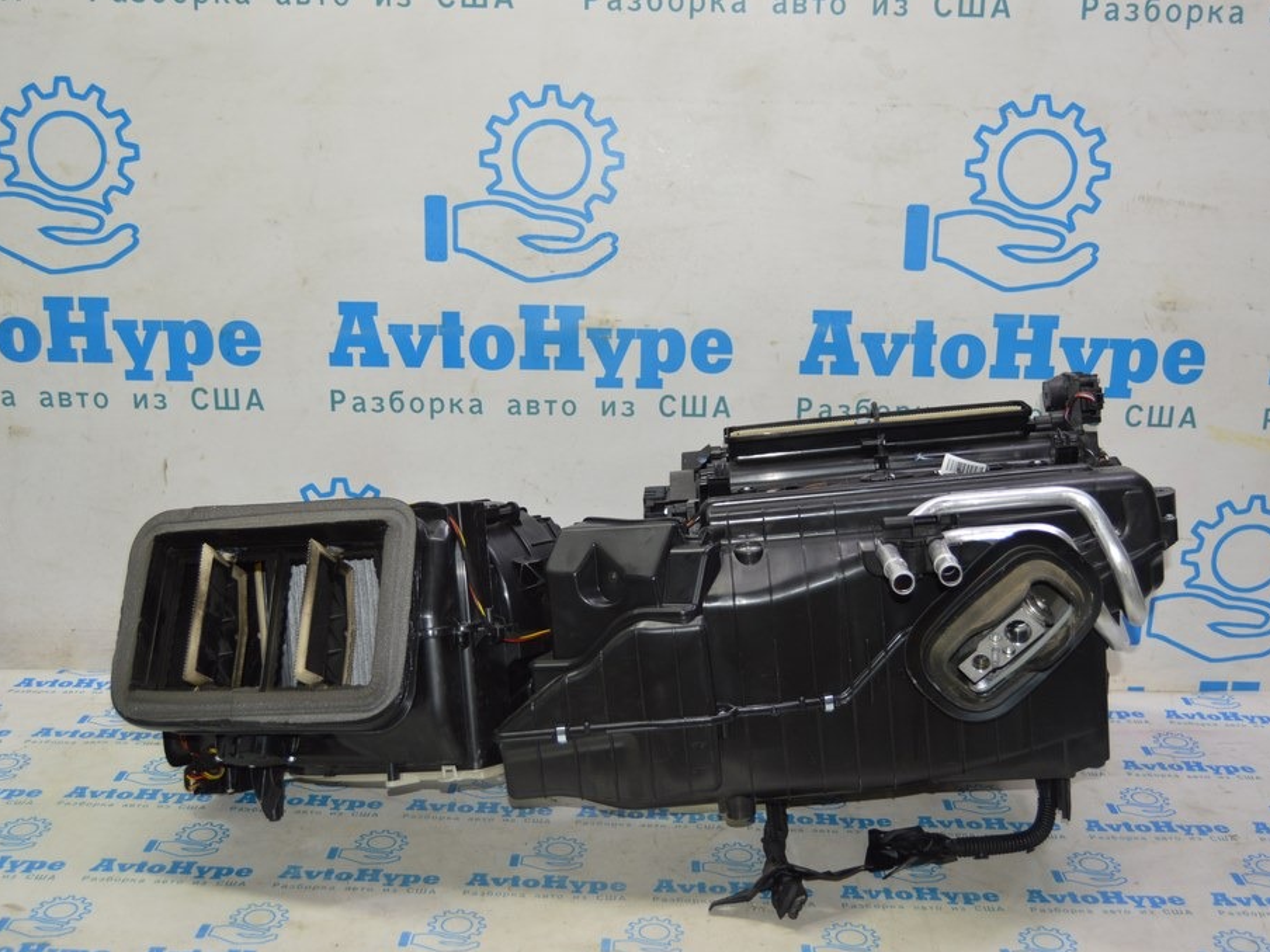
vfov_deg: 38.1
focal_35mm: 38
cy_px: 477
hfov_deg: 49.5
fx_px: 1377
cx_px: 672
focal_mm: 23
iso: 400
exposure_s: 1/60
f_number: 3.8
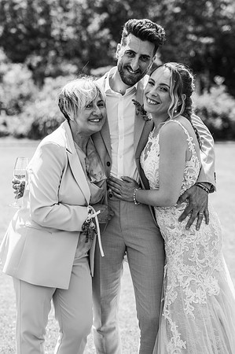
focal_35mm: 85
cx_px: 118
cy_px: 177
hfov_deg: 16.0
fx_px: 834
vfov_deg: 23.9
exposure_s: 1/1250
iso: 100
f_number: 3.2
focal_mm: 85
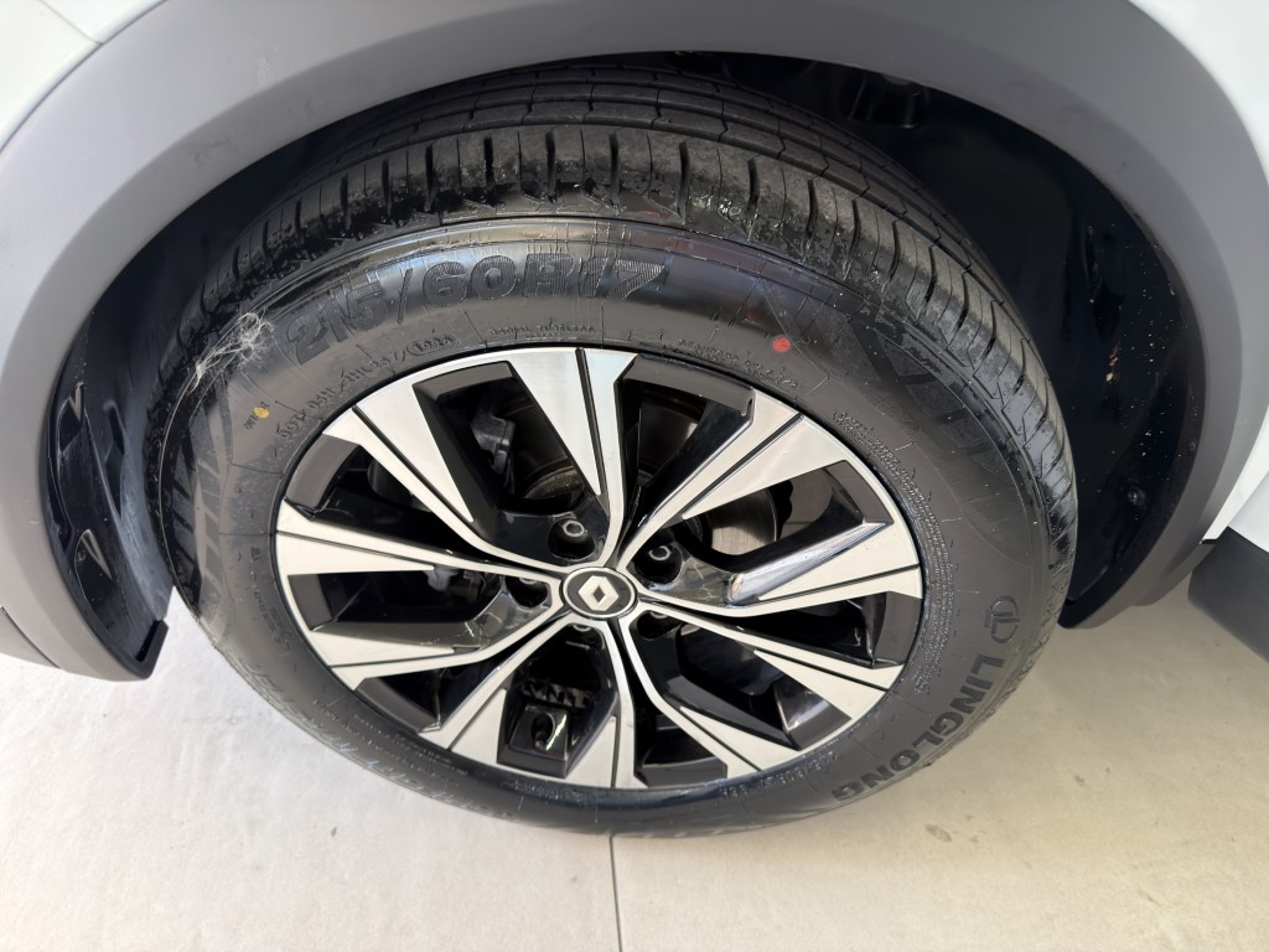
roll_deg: -5.8
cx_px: 634
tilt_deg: -42.7
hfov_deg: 71.6
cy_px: 476
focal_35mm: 24
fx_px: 880
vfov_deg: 56.8
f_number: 1.78
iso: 160
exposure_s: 1/50
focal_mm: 6.76
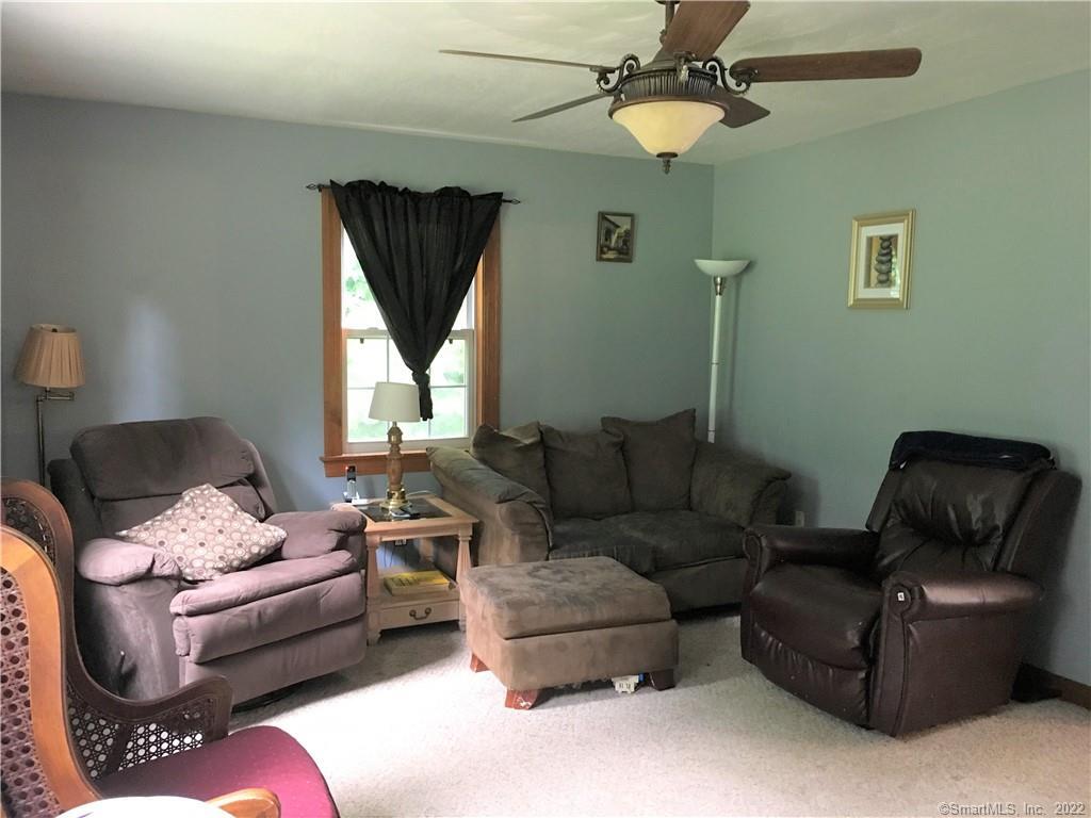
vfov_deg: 48.2
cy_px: 409
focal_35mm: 29
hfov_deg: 61.7
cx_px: 546
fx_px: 914
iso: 200
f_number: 2.2
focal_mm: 4.15
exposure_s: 1/15
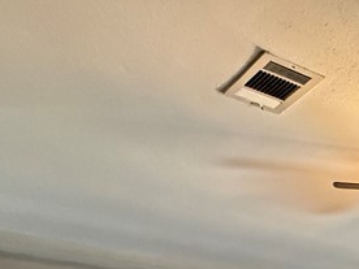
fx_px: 539
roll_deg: +1.7
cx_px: 533
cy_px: 469
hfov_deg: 26.8
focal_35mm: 52
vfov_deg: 20.7
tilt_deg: -6.0
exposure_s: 1/60
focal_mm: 2.22
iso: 800
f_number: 2.2
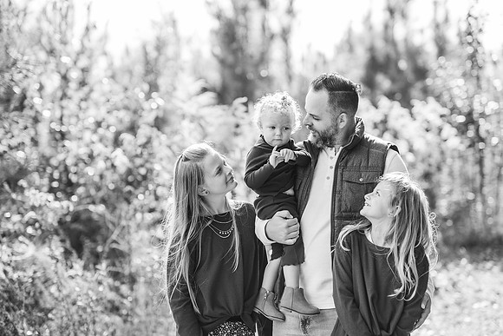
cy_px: 168
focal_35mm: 85
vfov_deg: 16.1
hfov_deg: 23.9
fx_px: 1188
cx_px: 252
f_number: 2.2
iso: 100
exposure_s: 1/800
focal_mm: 85
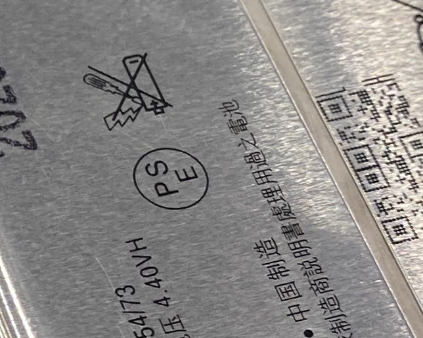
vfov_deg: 9.7
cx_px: -334
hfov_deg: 11.3
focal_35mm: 159
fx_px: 1990
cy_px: 232
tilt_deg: -59.2
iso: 80
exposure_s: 1/100
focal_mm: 4.25
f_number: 1.8
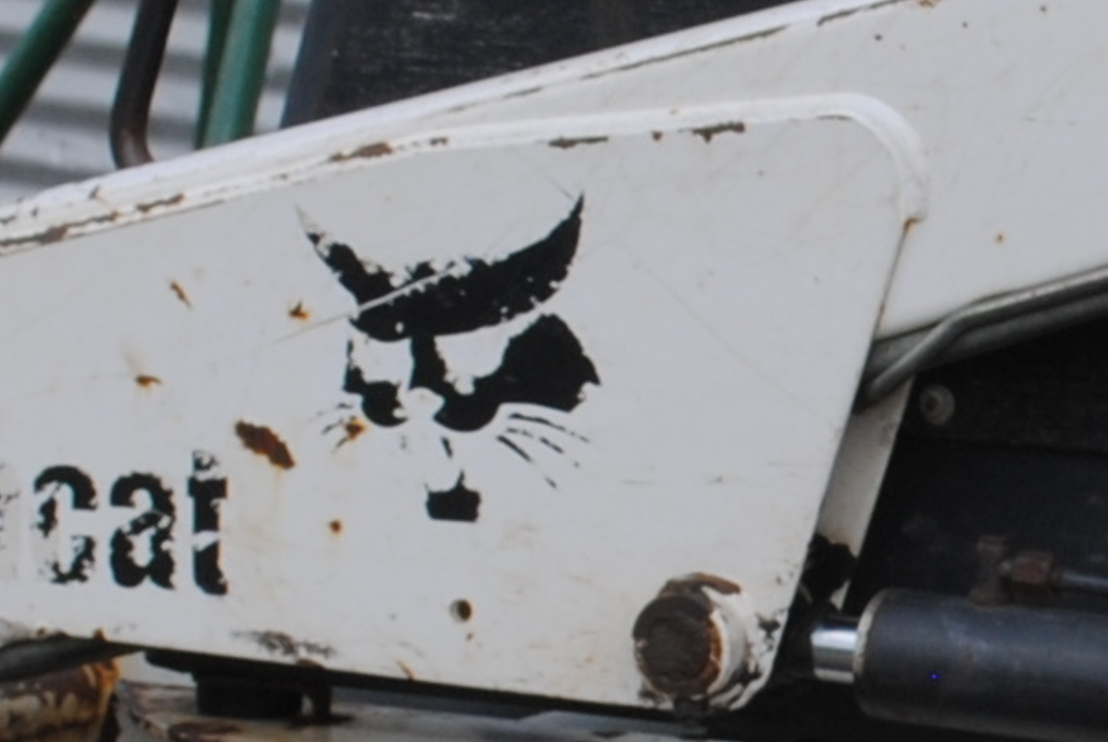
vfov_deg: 5.1
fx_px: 8320
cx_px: 1160
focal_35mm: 270
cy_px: 501
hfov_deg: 7.6
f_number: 7.1
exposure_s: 1/200
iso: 100
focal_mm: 28
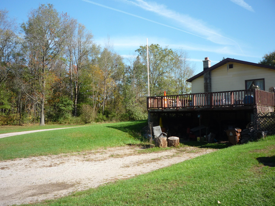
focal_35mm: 32
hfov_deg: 56.8
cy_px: 103
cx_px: 138
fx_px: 254
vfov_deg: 44.2
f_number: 4
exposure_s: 1/320
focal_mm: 5.2
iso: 100
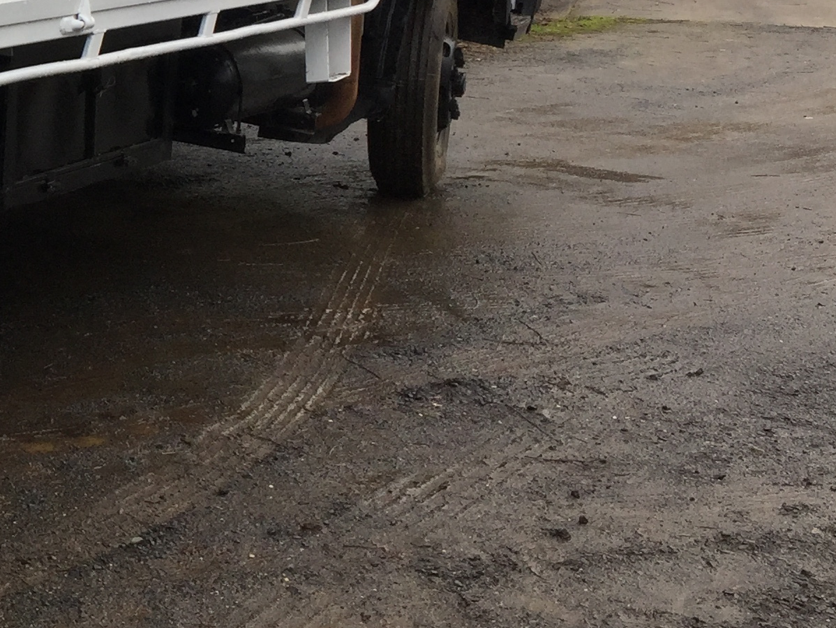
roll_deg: +0.7
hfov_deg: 21.9
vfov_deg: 18.2
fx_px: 1908
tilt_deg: -3.1
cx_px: -285
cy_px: 8
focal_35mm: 79
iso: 32
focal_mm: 4.15
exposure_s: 1/638
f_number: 2.2
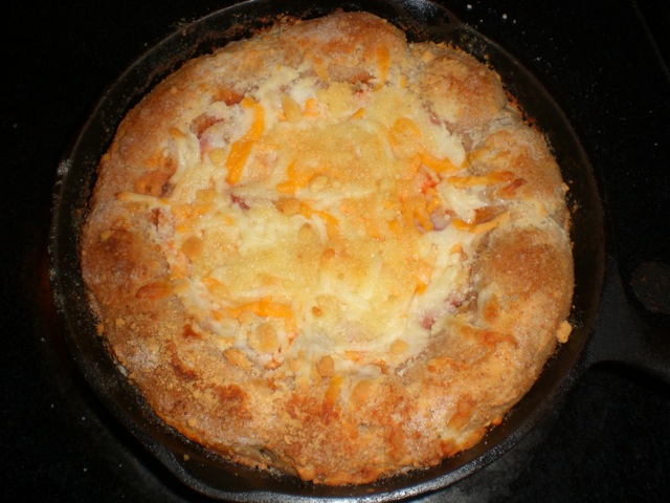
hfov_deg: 49.0
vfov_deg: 37.7
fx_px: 735
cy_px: 252
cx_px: 335
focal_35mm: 38
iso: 50
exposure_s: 1/60
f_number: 4.4
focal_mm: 6.3
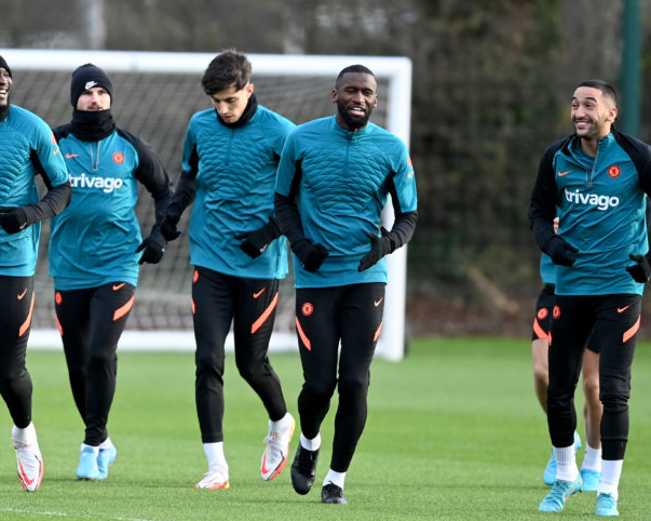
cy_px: 284
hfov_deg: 3.0
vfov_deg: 2.4
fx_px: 12288
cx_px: 228
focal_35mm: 638
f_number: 3.2
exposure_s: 1/1250
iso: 800
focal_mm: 400
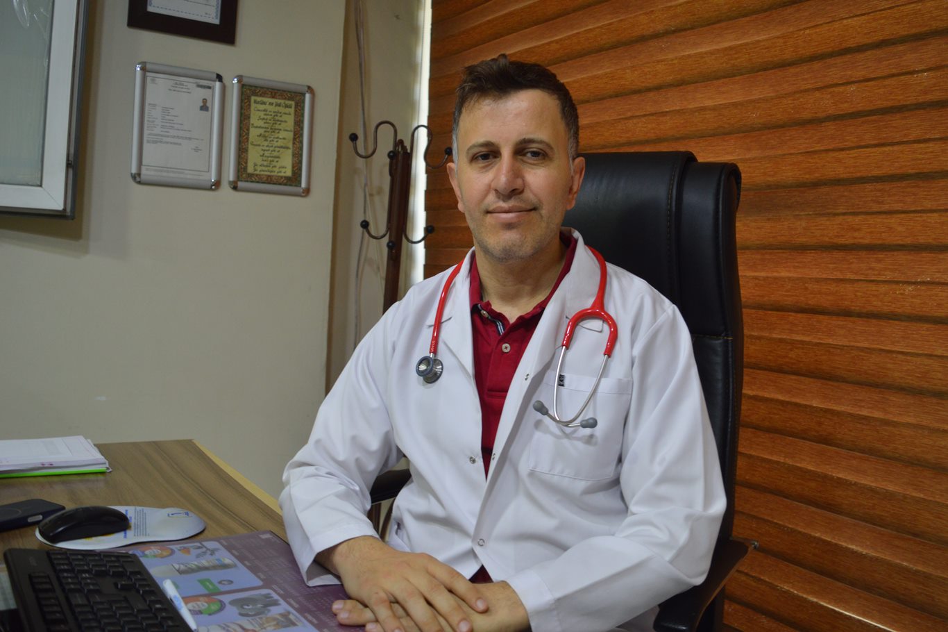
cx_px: 474
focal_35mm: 30
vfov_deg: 43.6
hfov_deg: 61.9
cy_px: 316
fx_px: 790
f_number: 3.8
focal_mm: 20
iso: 400
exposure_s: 1/25
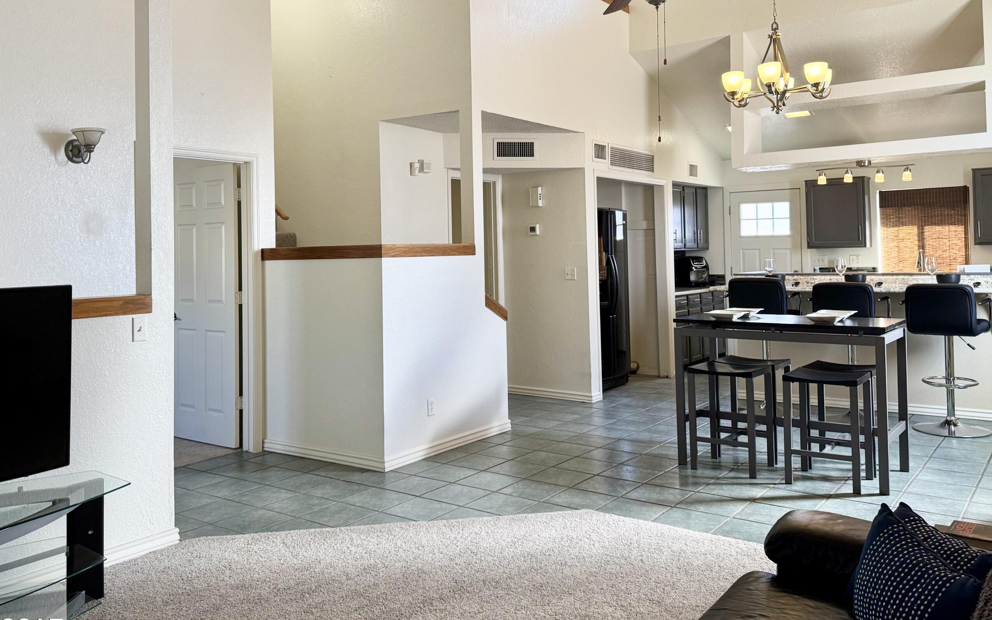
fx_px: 811
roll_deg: +0.9
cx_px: 469
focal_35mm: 30
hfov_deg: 62.9
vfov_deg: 41.5
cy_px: 230
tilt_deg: +0.6
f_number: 1.78
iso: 200
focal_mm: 6.76
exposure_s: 1/120
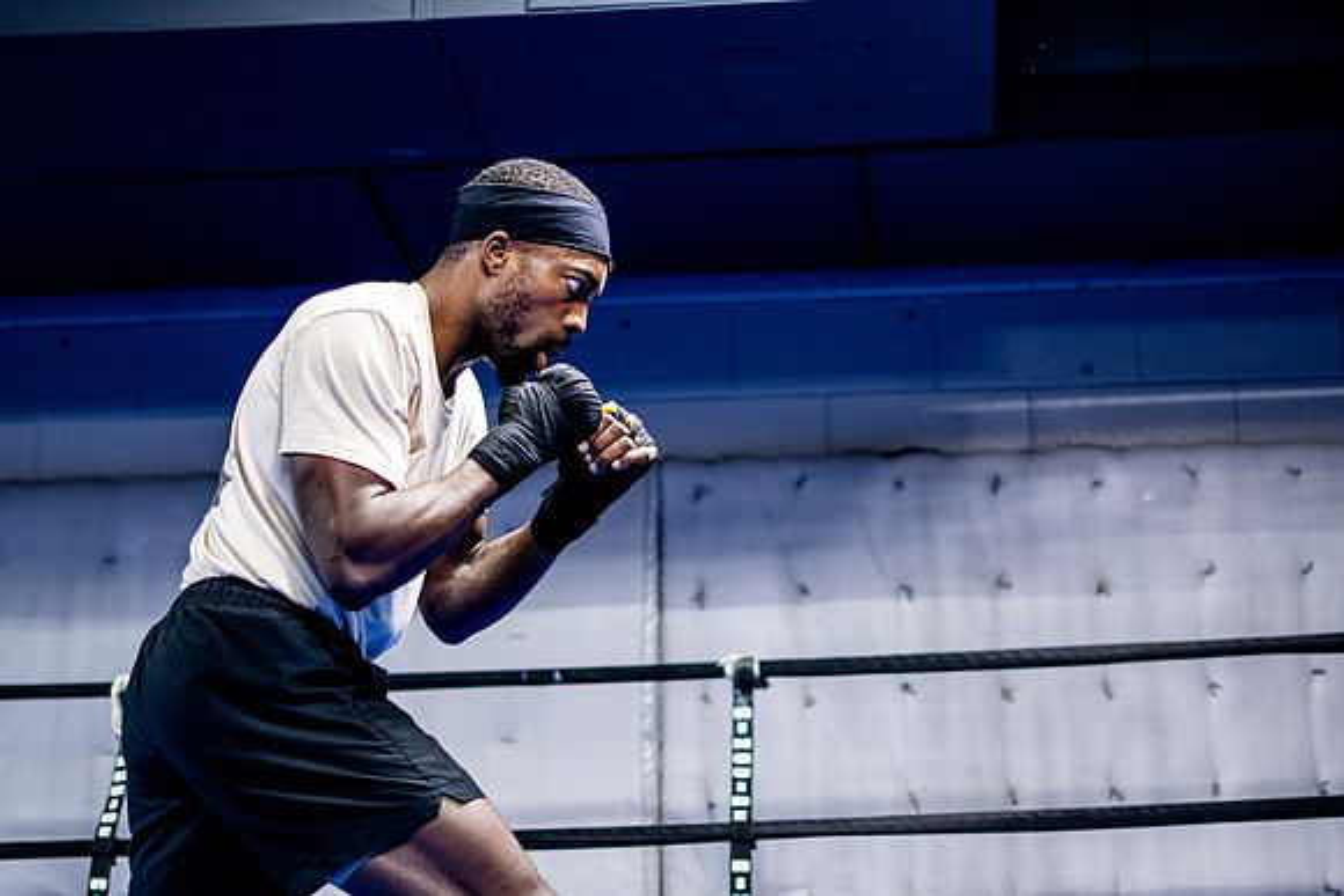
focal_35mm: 75
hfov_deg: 27.0
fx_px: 2801
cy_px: 448
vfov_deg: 18.2
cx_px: 672
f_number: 1.8
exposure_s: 1/500
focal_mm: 50
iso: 2000
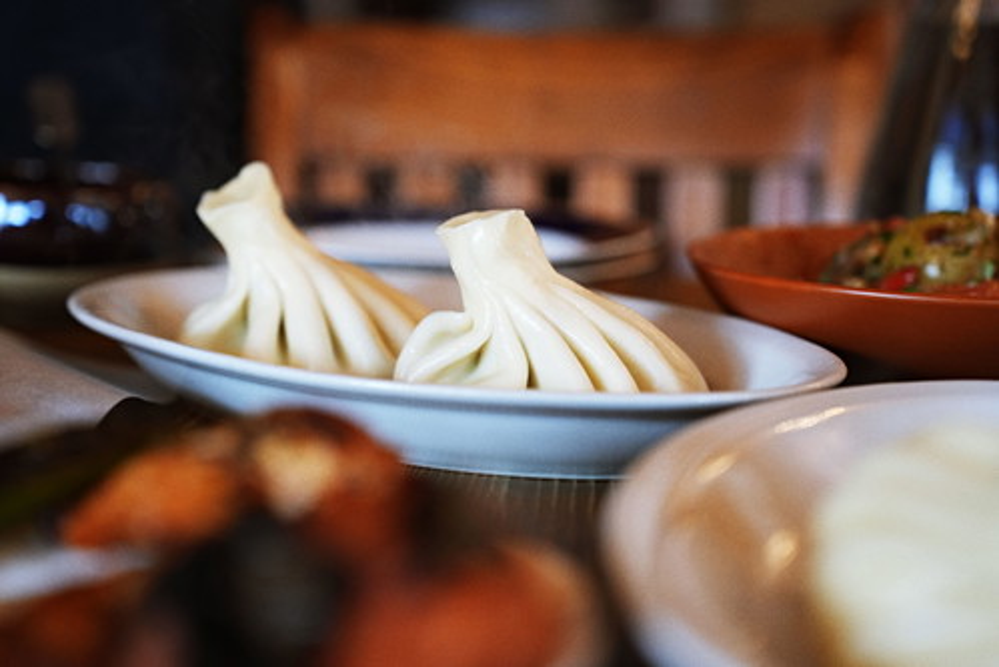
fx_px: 1776
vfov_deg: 21.3
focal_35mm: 64
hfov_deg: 31.4
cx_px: 500
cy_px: 334
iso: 2500
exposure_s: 1/125
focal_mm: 64
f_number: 3.2
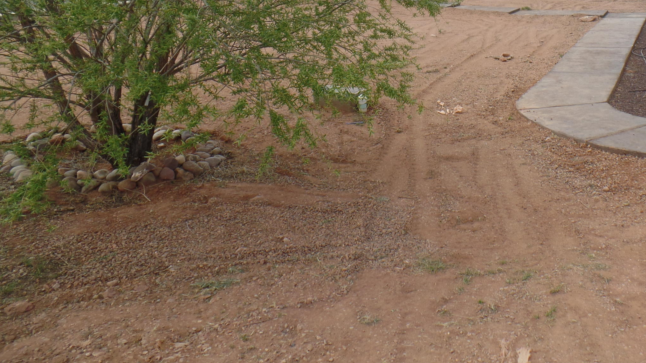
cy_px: 43
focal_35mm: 37
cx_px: 476
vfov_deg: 30.7
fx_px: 634
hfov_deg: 51.9
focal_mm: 4.1
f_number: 3.5
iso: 80
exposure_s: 1/750
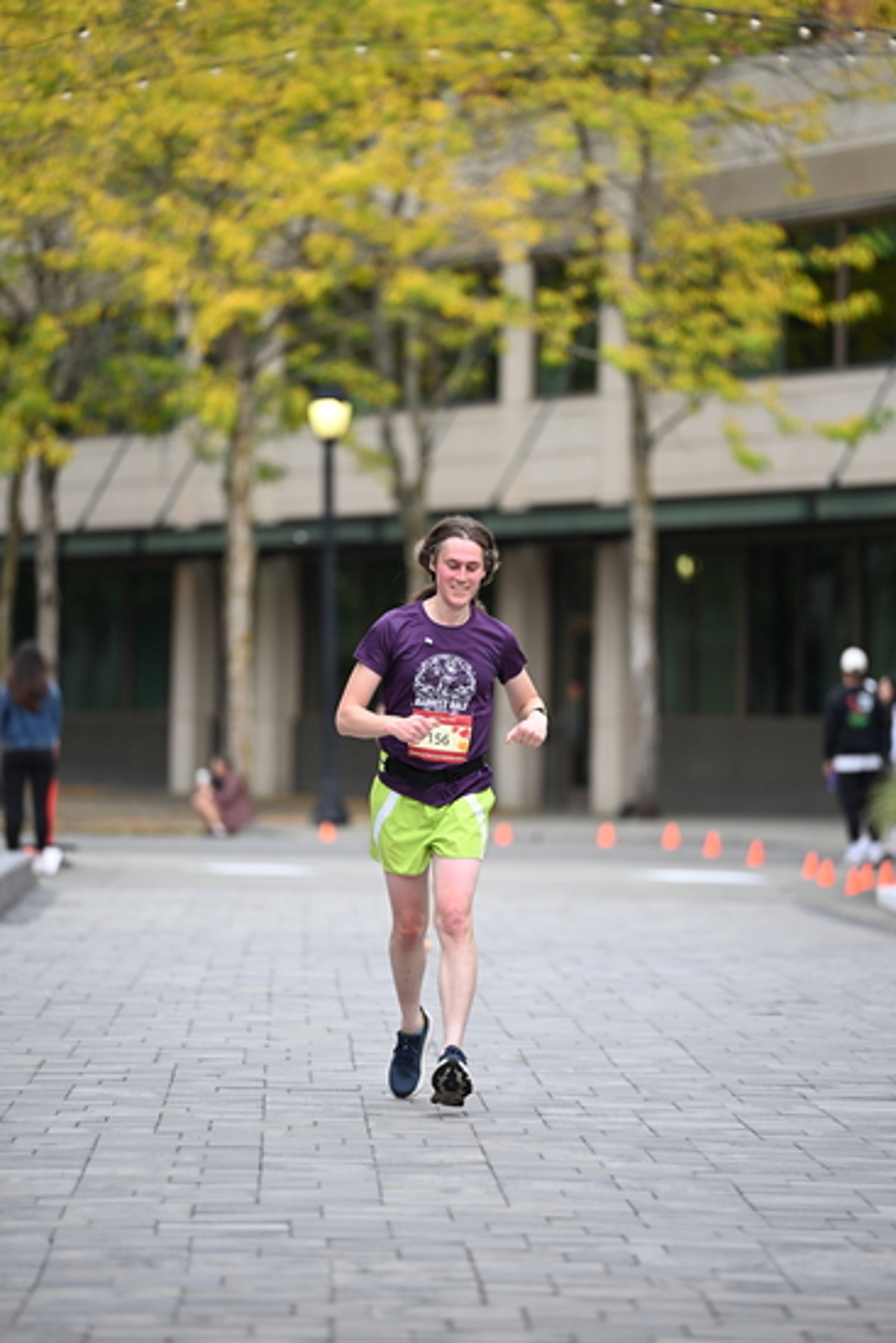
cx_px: 448
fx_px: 7461
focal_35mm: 200
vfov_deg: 10.3
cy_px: 672
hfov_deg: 6.9
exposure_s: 1/1600
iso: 640
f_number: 2.8
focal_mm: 200
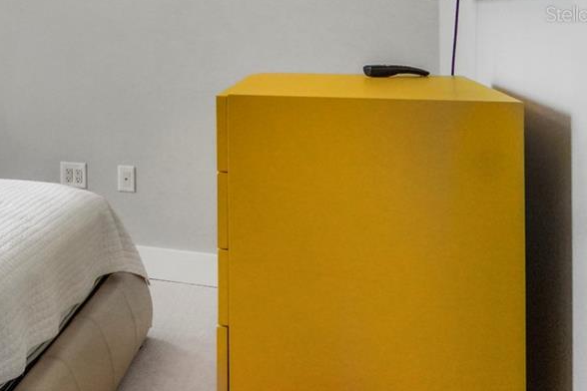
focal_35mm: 49
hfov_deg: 31.6
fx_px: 799
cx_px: -164
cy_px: 14
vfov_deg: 26.3
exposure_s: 1/400
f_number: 7.1
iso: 2000
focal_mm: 12
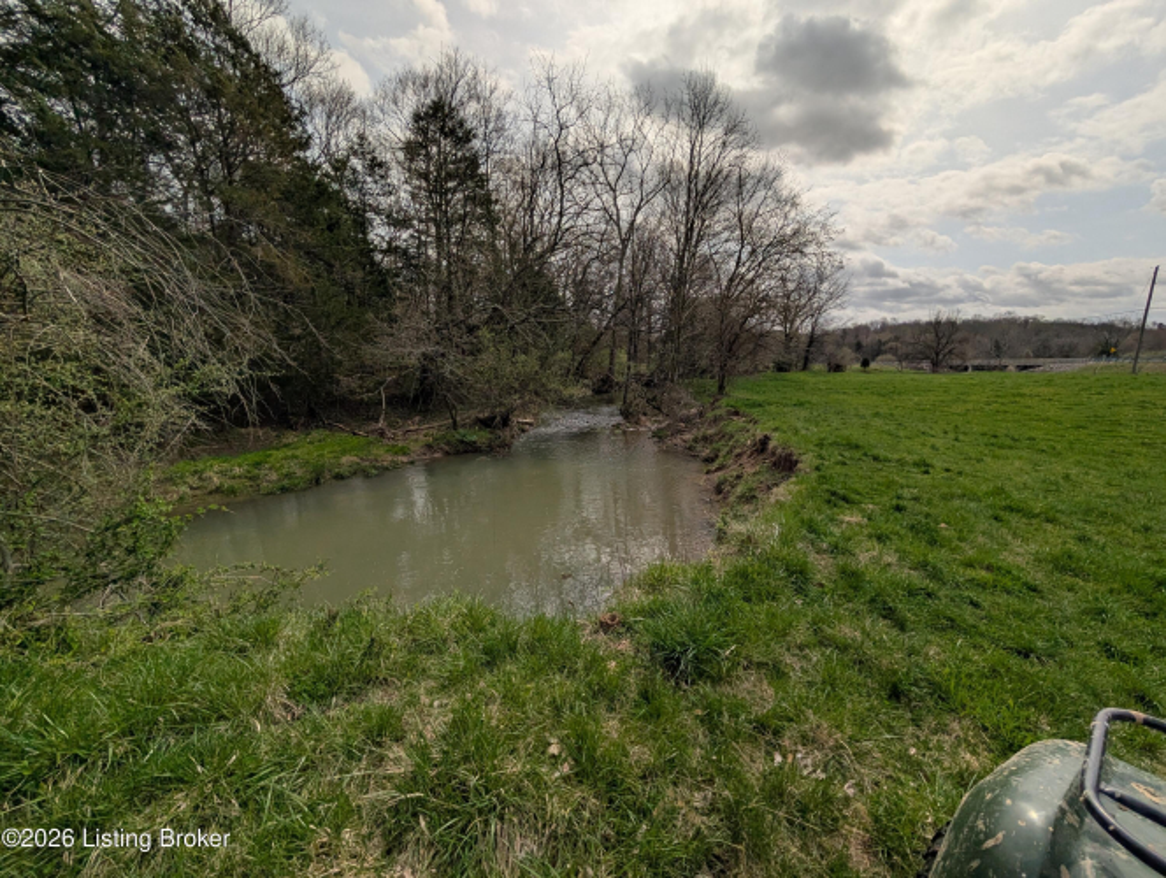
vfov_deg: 94.6
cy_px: 439
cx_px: 583
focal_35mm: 12
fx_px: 405
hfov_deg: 110.5
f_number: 1.7
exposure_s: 1/9804
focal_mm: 2.02
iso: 70
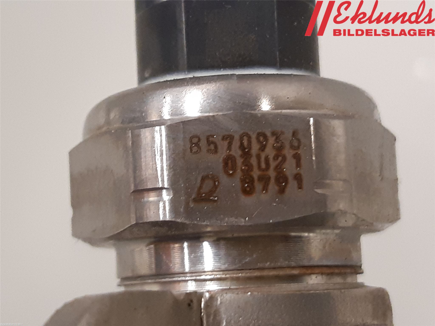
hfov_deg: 67.3
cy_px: 163
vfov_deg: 53.1
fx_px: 327
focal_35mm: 26
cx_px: 218
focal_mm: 3.93
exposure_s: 1/50
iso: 250
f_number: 1.7
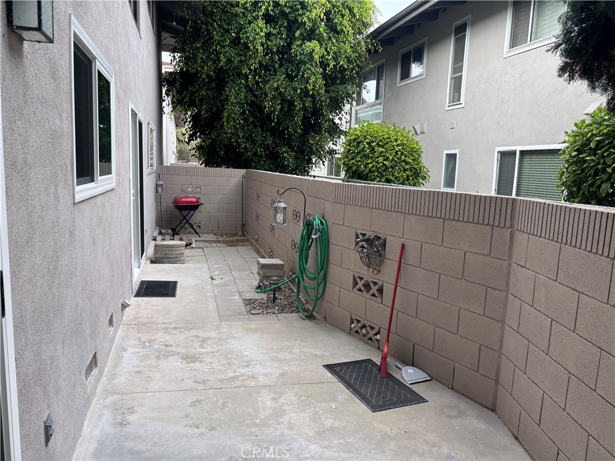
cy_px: 230
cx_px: 308
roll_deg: -2.1
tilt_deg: -7.3
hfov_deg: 67.3
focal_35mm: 26
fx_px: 462
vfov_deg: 53.1
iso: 50
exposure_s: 1/418
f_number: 1.6
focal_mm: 5.96
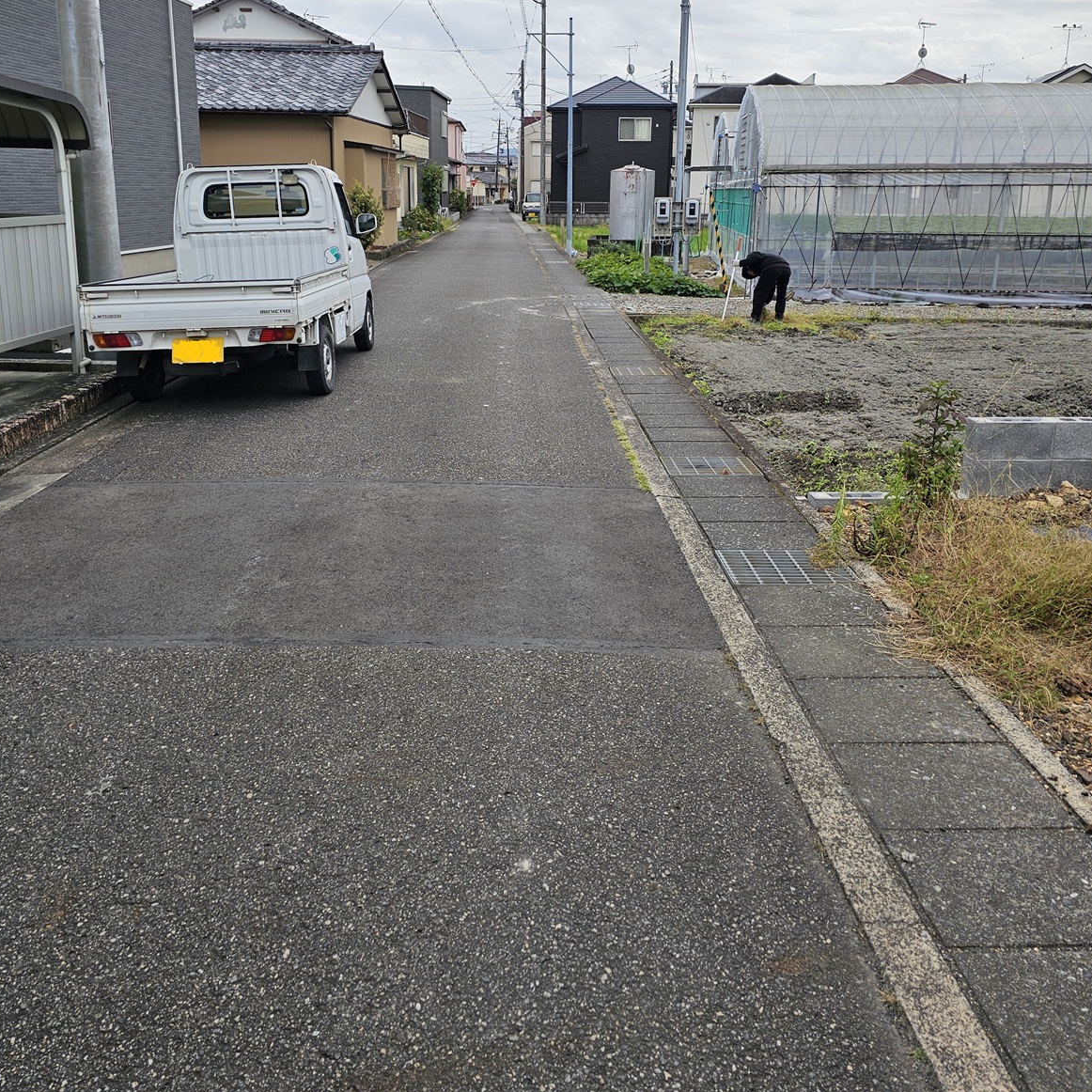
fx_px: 999
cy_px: 420
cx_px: 542
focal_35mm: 28
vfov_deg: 56.7
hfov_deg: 57.3
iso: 10
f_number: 1.7
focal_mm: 6.3
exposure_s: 1/305
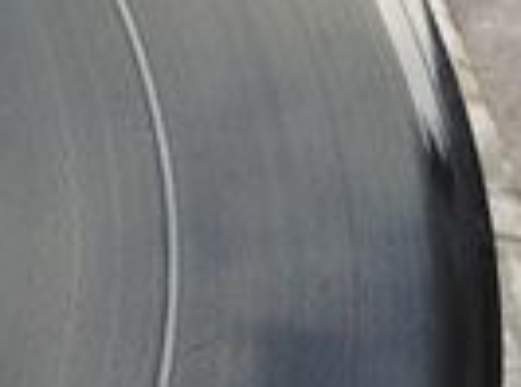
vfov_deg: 5.6
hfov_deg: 6.9
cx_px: -960
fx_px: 3948
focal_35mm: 263
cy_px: 299
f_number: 2.4
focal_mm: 4.28
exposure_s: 1/144
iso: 50
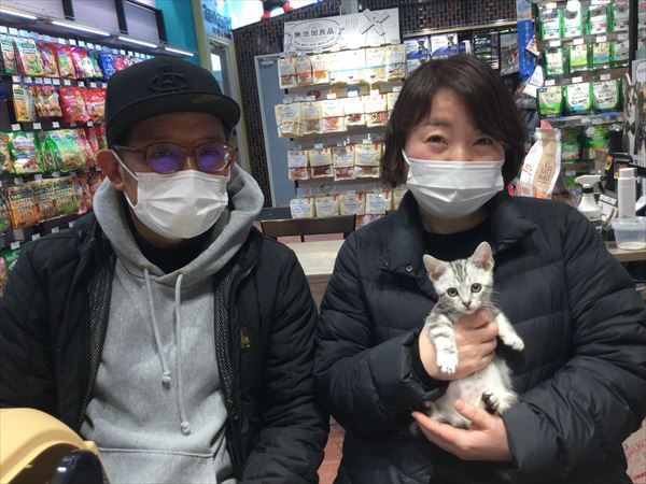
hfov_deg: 58.4
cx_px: 323
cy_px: 242
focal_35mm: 31
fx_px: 579
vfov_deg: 45.4
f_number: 2.4
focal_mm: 3.3
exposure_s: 1/30
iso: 25
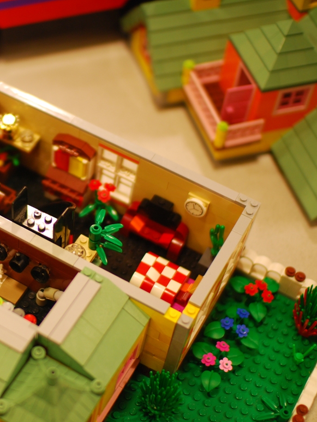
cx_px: 26
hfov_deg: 22.0
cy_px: 210
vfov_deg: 29.8
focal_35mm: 65
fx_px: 793
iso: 200
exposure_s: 1/60
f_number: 1.4
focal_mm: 30
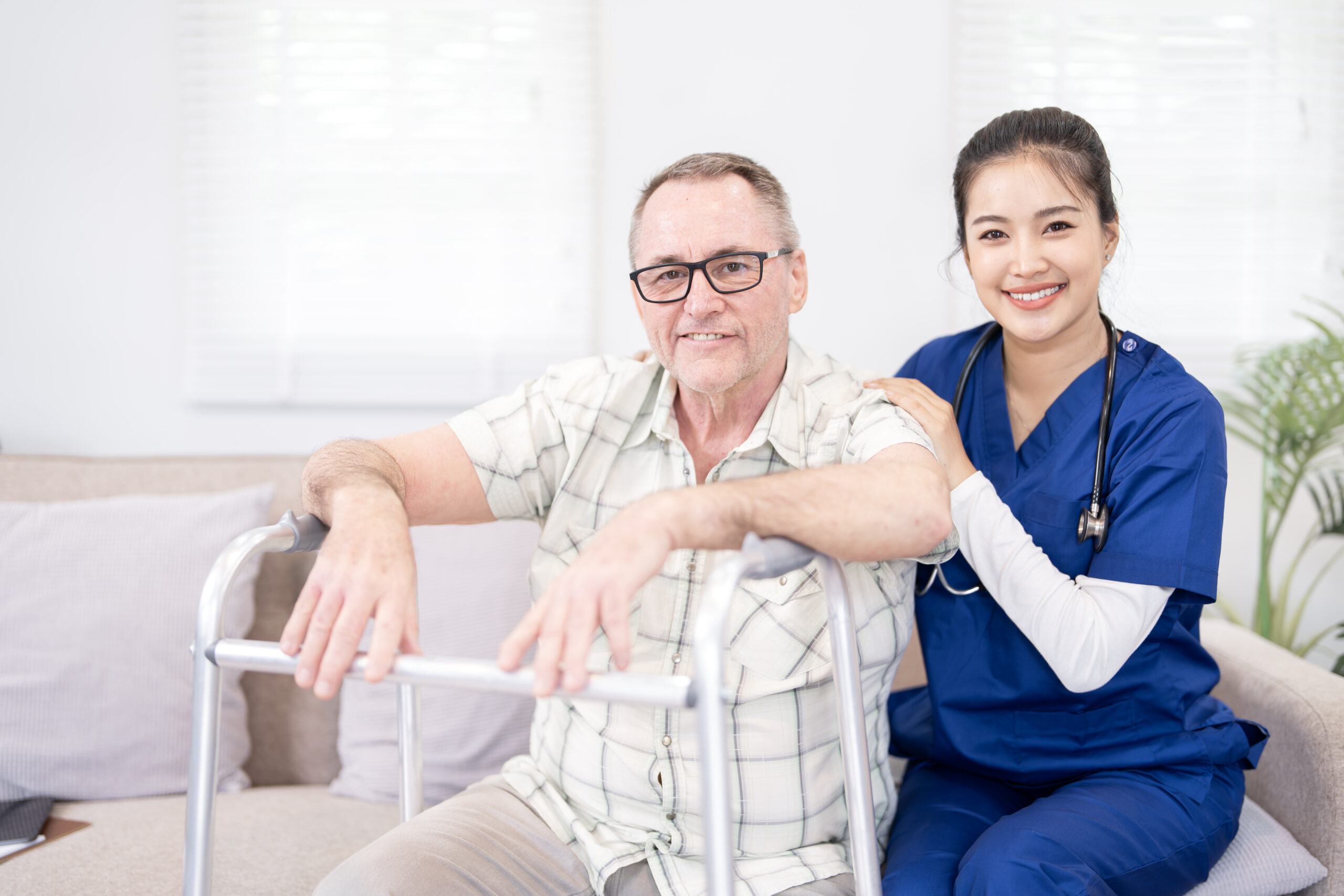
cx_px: 672
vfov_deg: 27.0
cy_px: 448
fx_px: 1867
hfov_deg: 39.6
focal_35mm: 50
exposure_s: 1/80
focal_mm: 50
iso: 100
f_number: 1.3
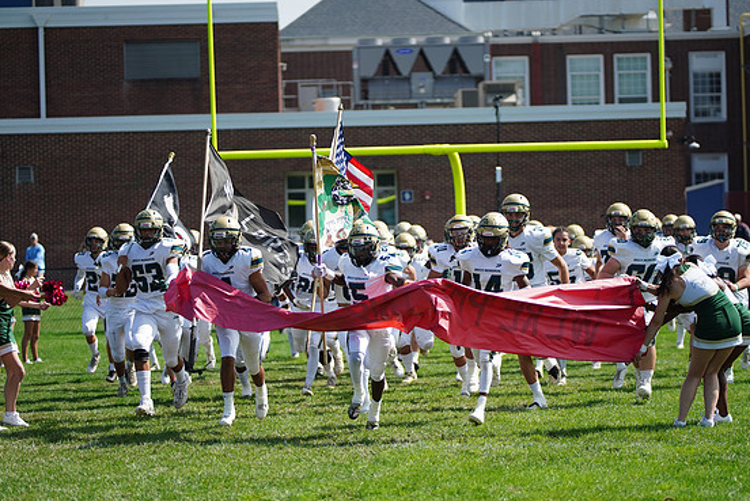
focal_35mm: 126
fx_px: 2627
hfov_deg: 16.2
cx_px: 387
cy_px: 245
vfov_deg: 10.9
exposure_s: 1/4000
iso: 400
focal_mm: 120
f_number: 2.8
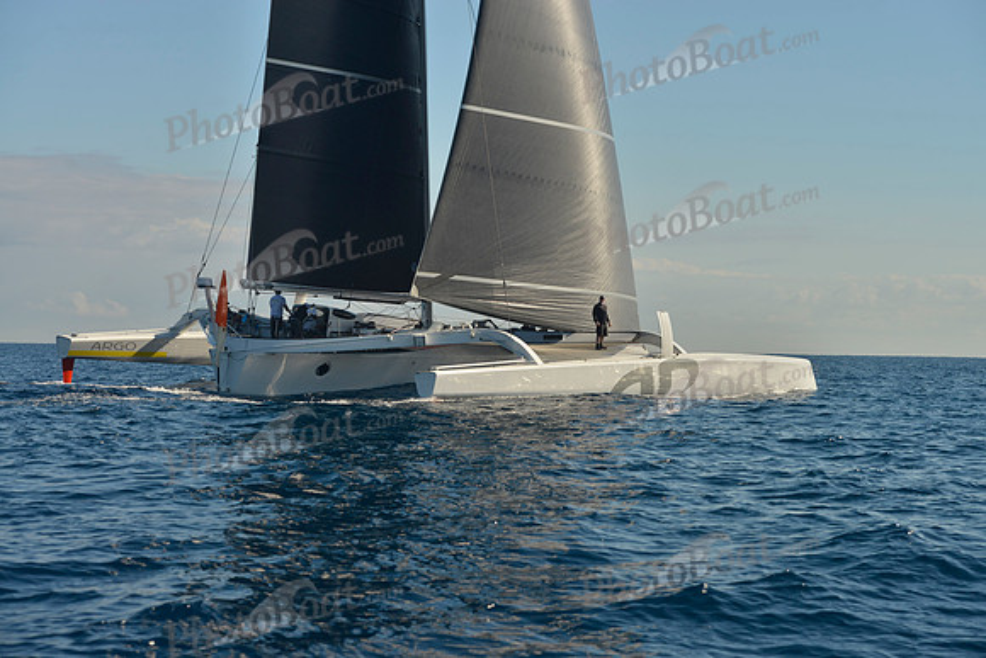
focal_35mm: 70
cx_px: 493
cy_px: 329
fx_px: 1918
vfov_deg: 19.5
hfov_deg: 28.8
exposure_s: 1/640
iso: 200
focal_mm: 70
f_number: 7.1
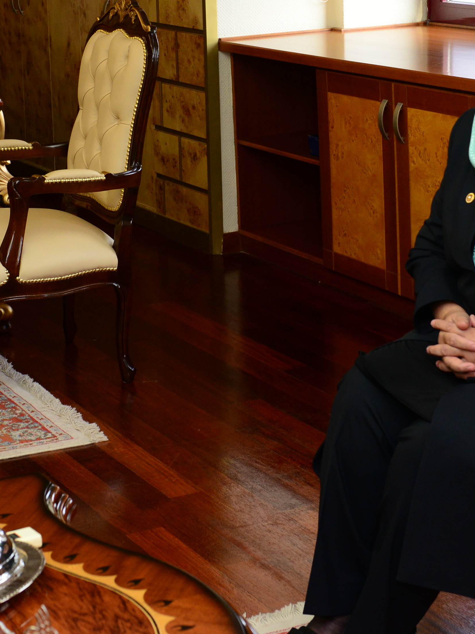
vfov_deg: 21.3
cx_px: 155
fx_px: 1665
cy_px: 138
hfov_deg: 16.2
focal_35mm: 91
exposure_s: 1/125
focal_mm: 38
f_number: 5.6
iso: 1000
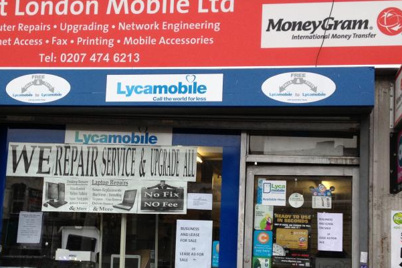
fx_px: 692
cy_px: 185
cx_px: 180
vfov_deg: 21.8
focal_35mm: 62
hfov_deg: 32.3
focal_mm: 4.28
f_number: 2.4
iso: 64
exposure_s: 1/120
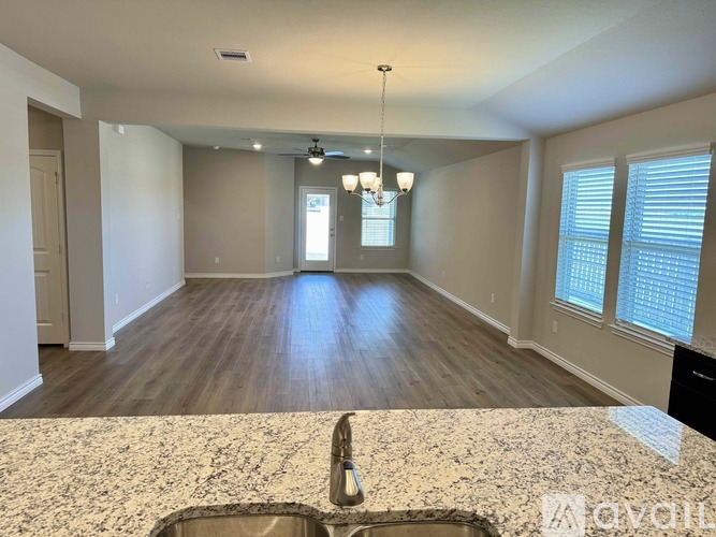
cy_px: 268
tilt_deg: -7.0
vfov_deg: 56.8
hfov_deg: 71.6
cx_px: 358
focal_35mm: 24
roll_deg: -1.4
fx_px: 496
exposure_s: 1/120
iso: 125
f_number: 1.78
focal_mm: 6.86
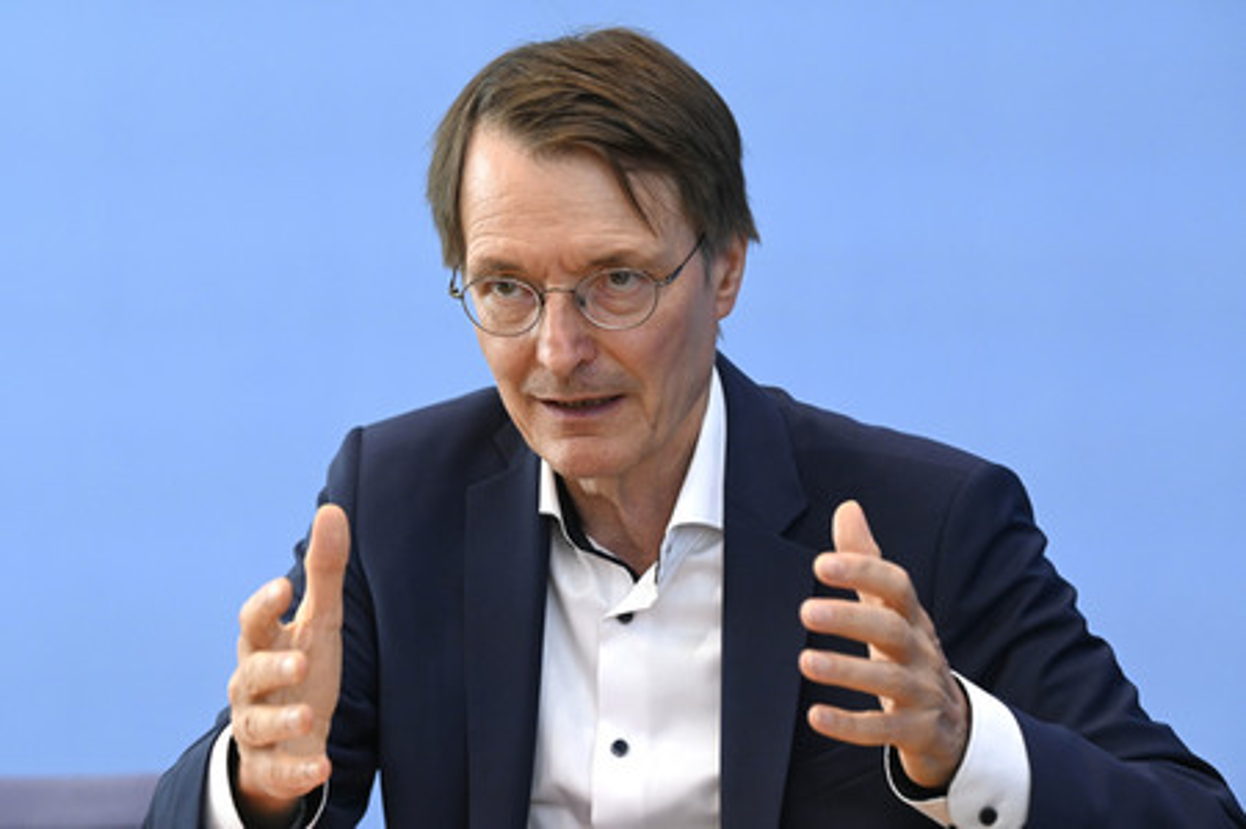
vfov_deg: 8.3
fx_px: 5706
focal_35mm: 165
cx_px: 623
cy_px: 414
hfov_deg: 12.5
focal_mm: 165
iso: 3200
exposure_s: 1/1000
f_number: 5
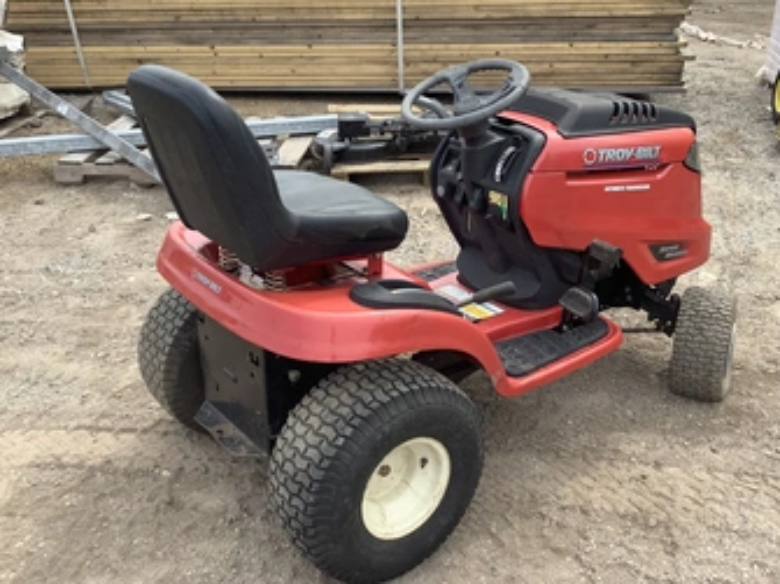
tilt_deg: -26.1
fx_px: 833
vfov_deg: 38.6
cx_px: 440
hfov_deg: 50.0
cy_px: 289
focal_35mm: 37
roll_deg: +1.5
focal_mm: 3.3
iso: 25
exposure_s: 1/448
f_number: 2.4
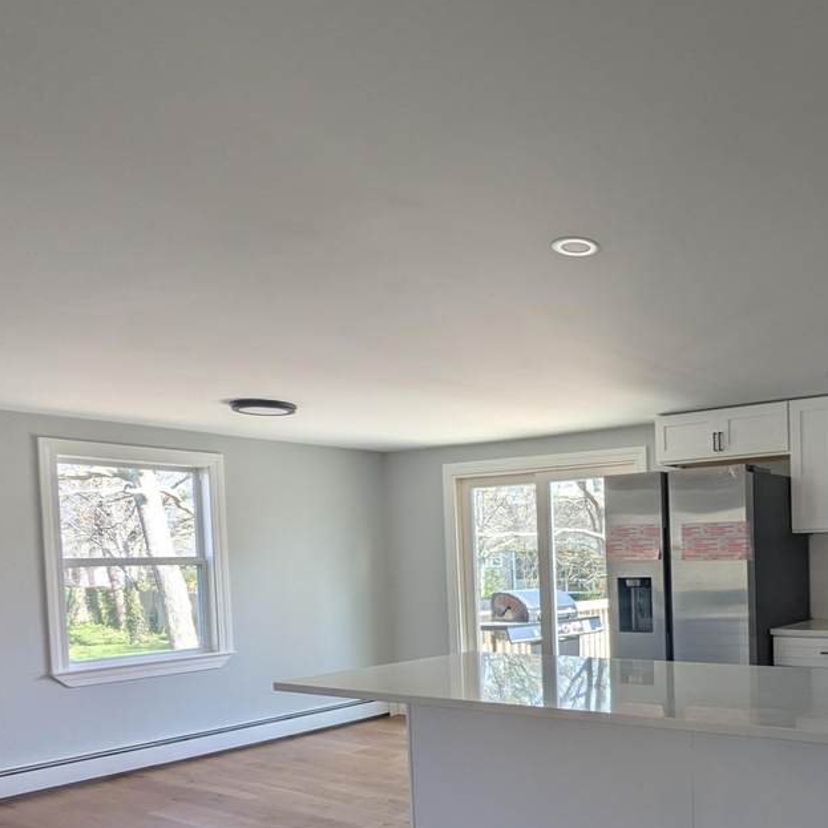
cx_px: 714
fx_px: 785
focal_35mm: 29
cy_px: 591
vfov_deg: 53.8
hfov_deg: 50.5
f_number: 2.2
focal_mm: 2.35
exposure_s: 1/190
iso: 55
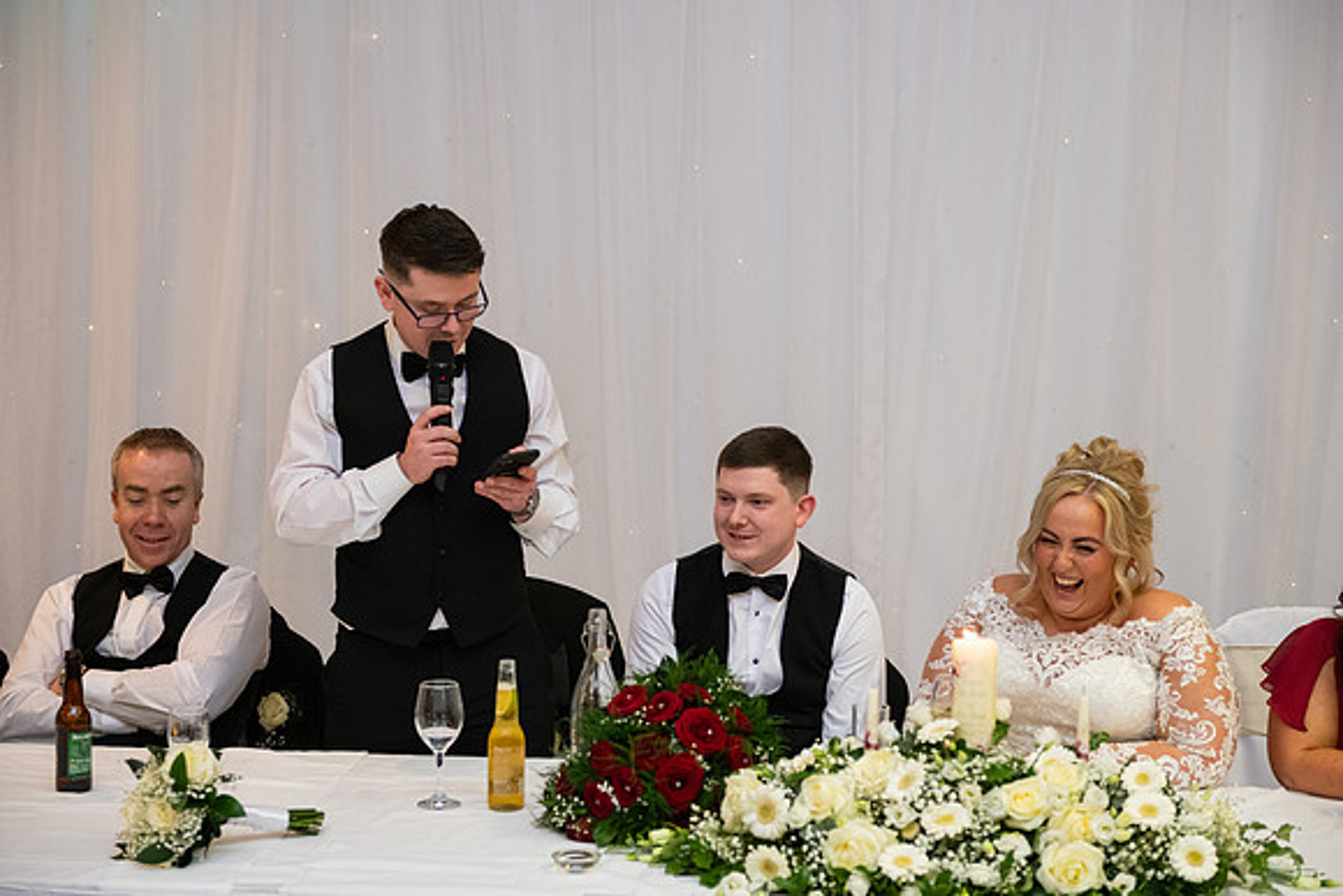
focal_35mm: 70
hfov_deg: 28.8
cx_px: 672
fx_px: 2612
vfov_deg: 19.5
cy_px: 448
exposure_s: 1/160
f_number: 3.5
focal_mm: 70
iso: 1250
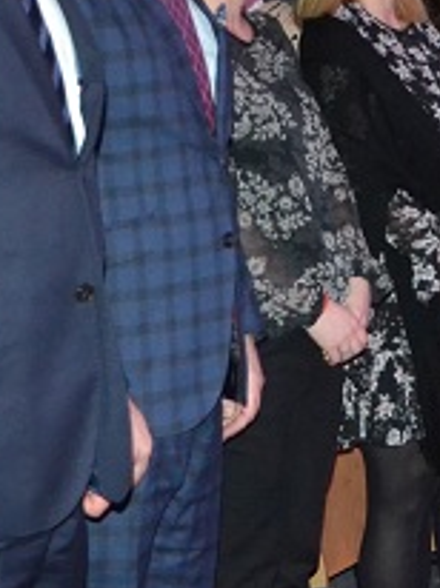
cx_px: 460
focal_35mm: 118
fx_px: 2002
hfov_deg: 12.4
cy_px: 170
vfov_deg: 16.7
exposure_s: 1/60
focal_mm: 21
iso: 3200
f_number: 3.8
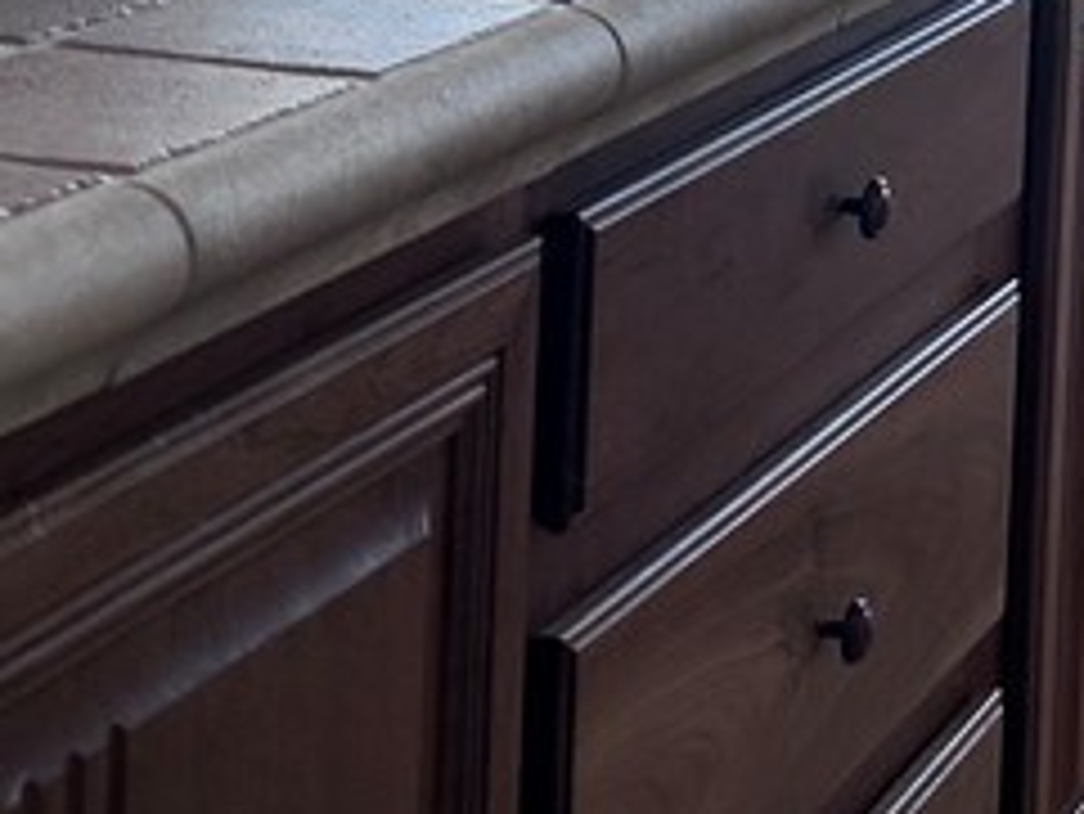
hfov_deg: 18.5
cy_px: -603
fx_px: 3196
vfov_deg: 13.2
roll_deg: -1.9
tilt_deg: +0.0
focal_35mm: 102
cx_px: 1214
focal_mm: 6.86
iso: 64
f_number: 1.78
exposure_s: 1/207
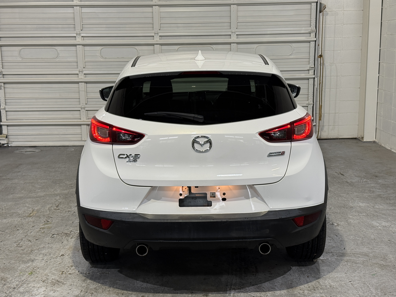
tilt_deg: -10.3
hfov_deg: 39.7
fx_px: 549
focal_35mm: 48
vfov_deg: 30.3
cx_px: 198
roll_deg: +0.8
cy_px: 148
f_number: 1.78
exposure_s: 1/60
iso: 50
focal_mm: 6.76
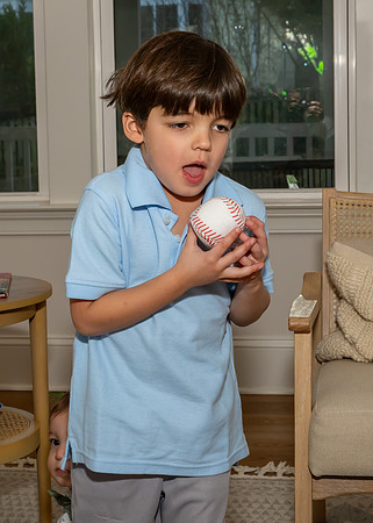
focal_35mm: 74
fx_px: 1098
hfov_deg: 19.2
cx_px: 99
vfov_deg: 26.7
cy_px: 210
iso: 640
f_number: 9
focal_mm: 35
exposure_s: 1/250
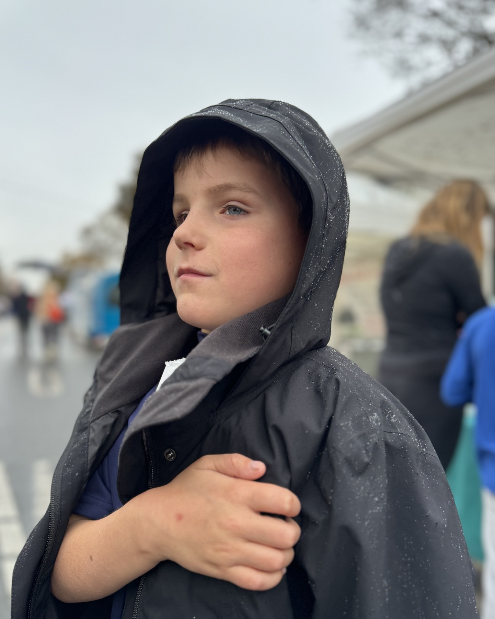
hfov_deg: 54.9
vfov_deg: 65.9
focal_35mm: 26
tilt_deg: -1.1
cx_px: 246
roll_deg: -3.2
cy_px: 337
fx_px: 476
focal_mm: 6.86
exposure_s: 1/121
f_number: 1.78
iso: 100
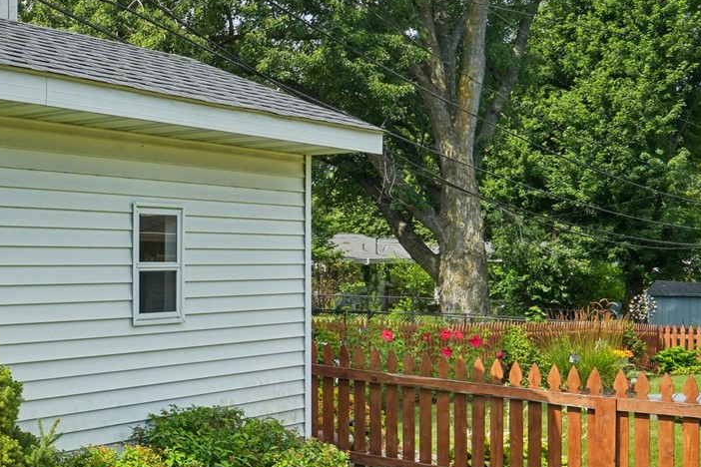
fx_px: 1129
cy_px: 248
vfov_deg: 23.4
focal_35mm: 58
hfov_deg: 30.9
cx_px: -63
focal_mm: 24
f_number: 10
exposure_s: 1/500
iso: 400
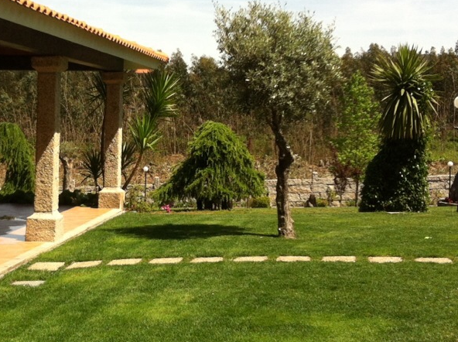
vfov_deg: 20.6
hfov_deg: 27.1
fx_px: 938
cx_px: 121
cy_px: 115
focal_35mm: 71
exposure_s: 1/1117
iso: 80
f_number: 2.8
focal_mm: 3.85
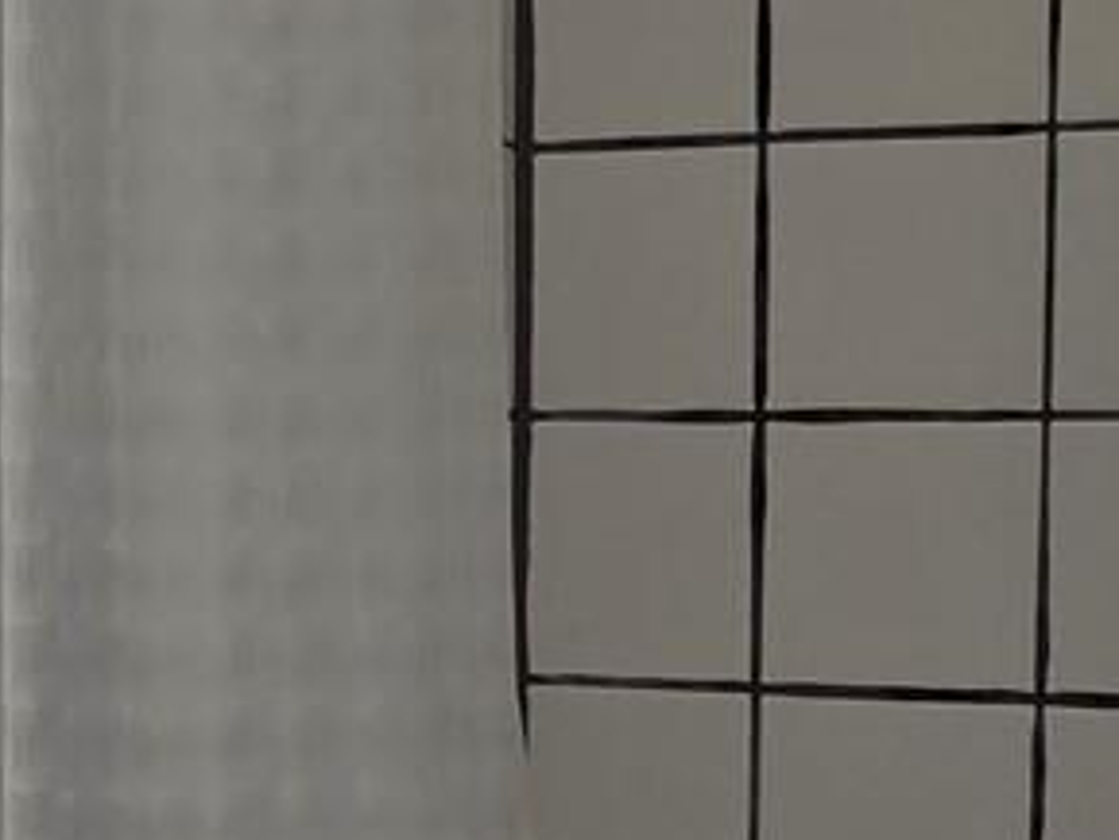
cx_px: 228
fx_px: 2328
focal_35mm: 72
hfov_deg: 26.5
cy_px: 612
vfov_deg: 20.3
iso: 50
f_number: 2.2
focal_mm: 2.2
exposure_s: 1/519
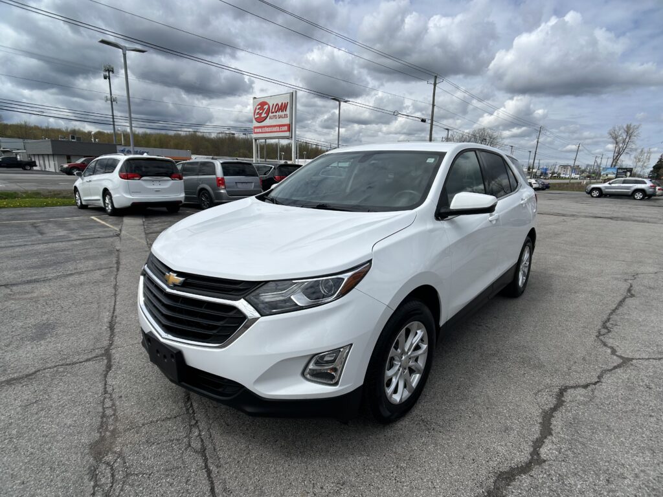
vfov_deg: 53.1
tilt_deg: -12.4
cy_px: 248
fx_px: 498
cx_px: 332
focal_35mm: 26
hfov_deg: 67.3
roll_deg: -3.0
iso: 50
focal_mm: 5.7
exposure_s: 1/8696
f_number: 1.5
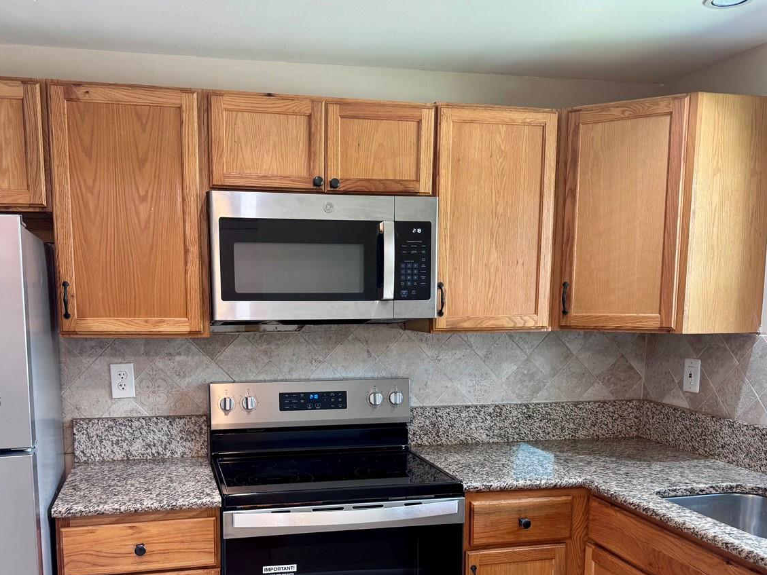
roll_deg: +0.3
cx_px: 332
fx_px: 753
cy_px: 402
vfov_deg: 41.0
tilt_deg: -9.4
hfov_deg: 53.8
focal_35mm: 34
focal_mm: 6.76
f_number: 1.78
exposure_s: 1/60
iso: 125
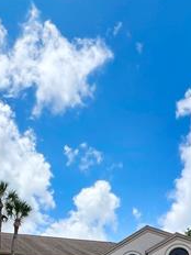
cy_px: 285
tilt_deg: +7.4
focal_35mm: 43
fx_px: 316
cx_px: 44
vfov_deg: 36.6
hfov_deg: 32.8
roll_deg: +1.7
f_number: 1.8
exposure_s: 1/2273
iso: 32
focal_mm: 1.57
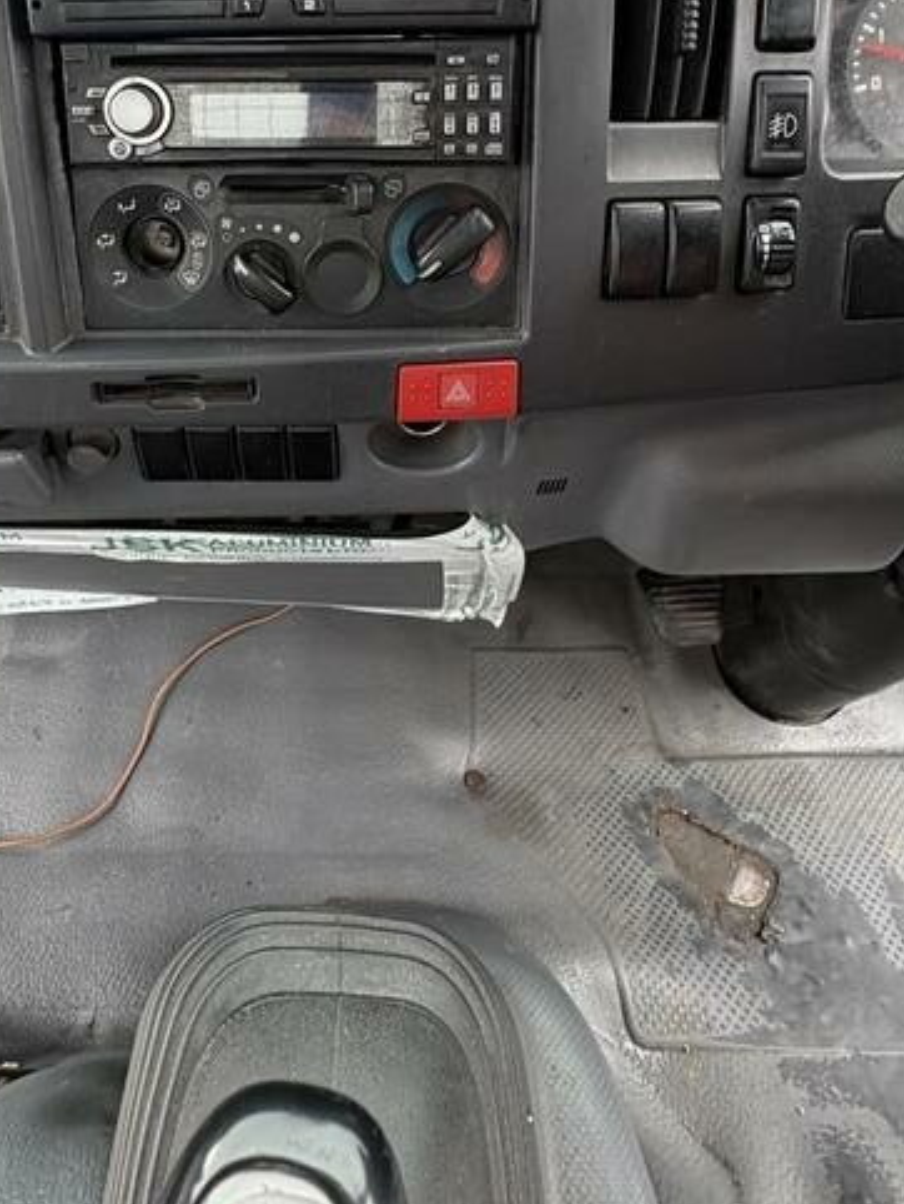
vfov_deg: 63.4
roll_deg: +1.8
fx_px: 905
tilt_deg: -37.2
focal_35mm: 26
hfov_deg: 52.8
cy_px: 305
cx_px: 365
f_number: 2.2
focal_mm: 2.22
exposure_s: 1/99
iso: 160
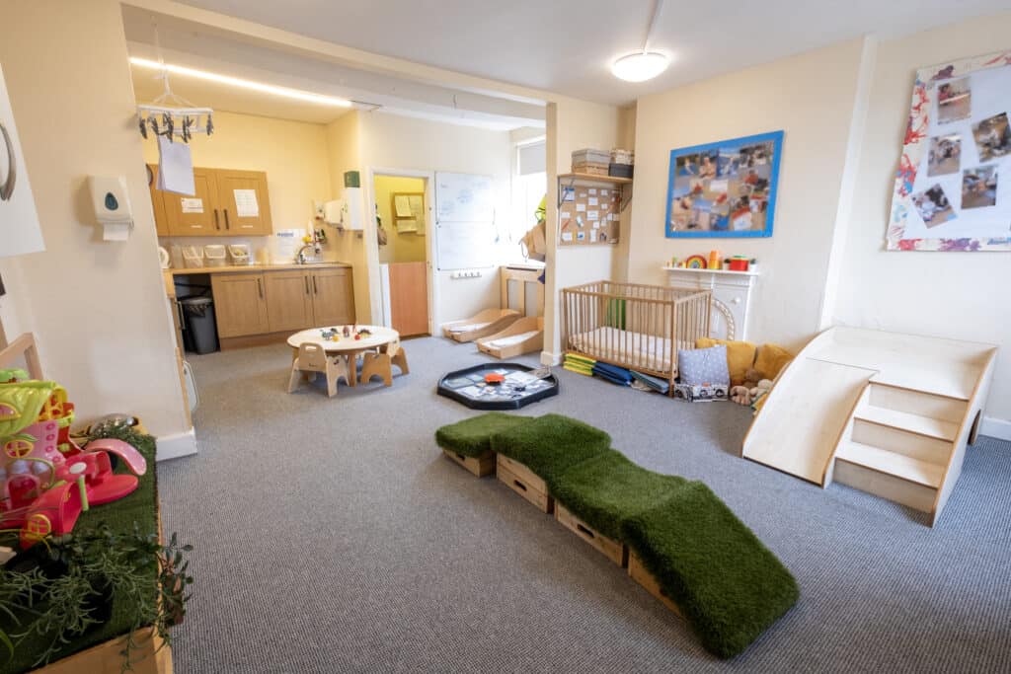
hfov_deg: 100.4
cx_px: 506
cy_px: 337
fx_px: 421
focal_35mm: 15
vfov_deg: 77.3
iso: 320
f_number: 10
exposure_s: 1/4
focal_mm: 10
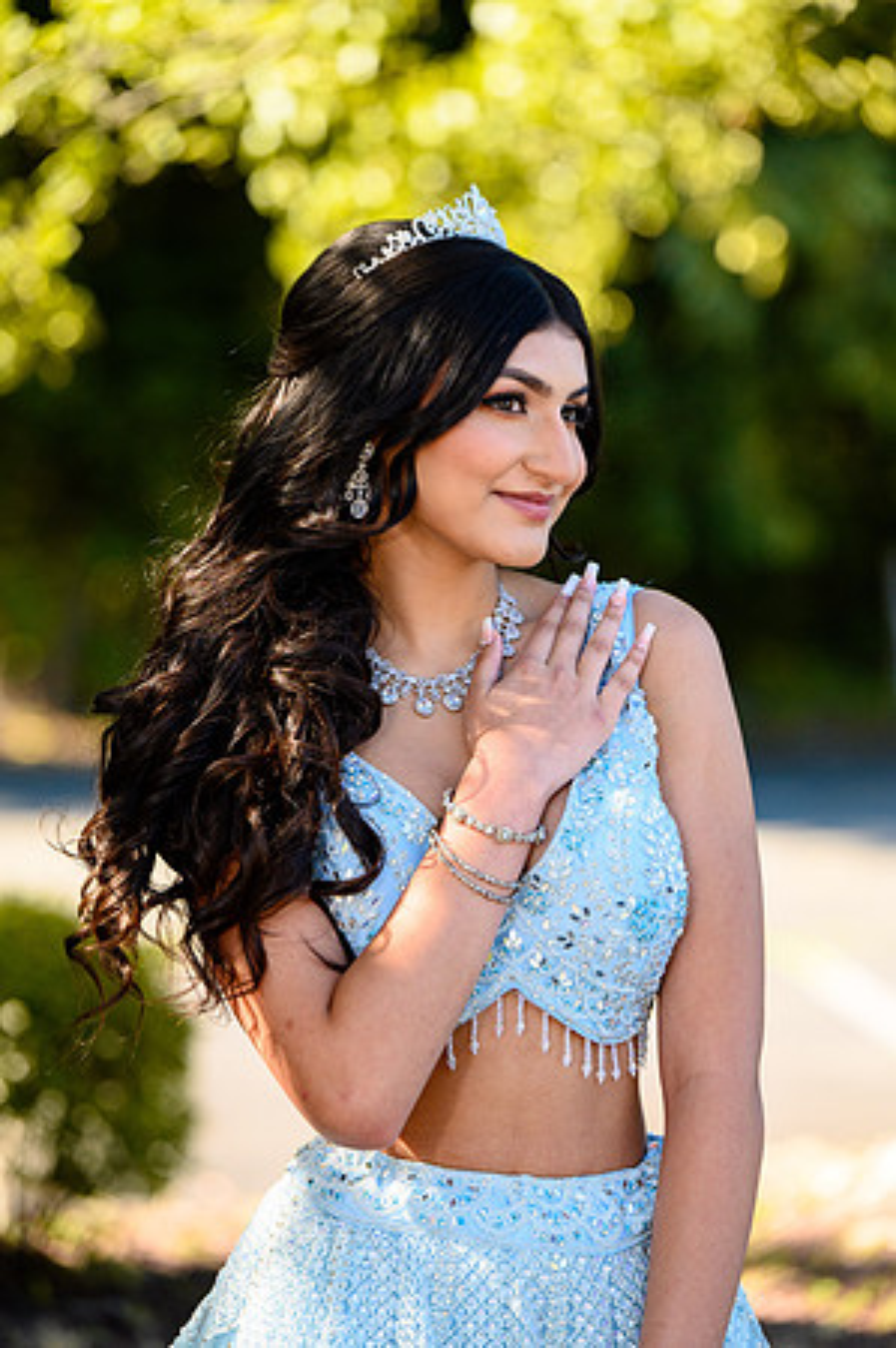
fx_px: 4677
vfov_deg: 16.4
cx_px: 448
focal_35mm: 125
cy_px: 674
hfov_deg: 10.9
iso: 800
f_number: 3.5
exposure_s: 1/2000
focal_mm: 125
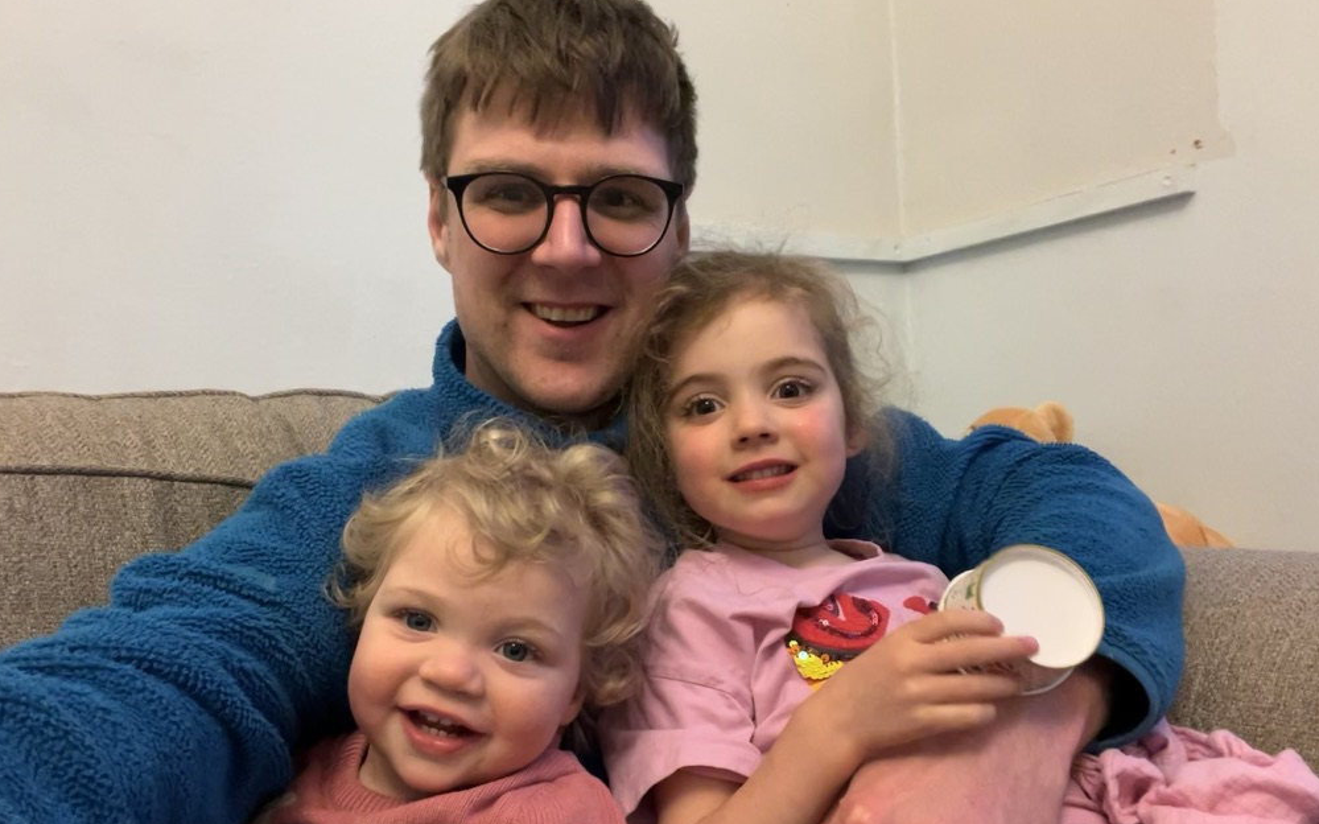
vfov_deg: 49.0
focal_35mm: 25
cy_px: 490
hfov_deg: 72.6
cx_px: 650
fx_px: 899
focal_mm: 2.71
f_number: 2.2
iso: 640
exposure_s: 1/25
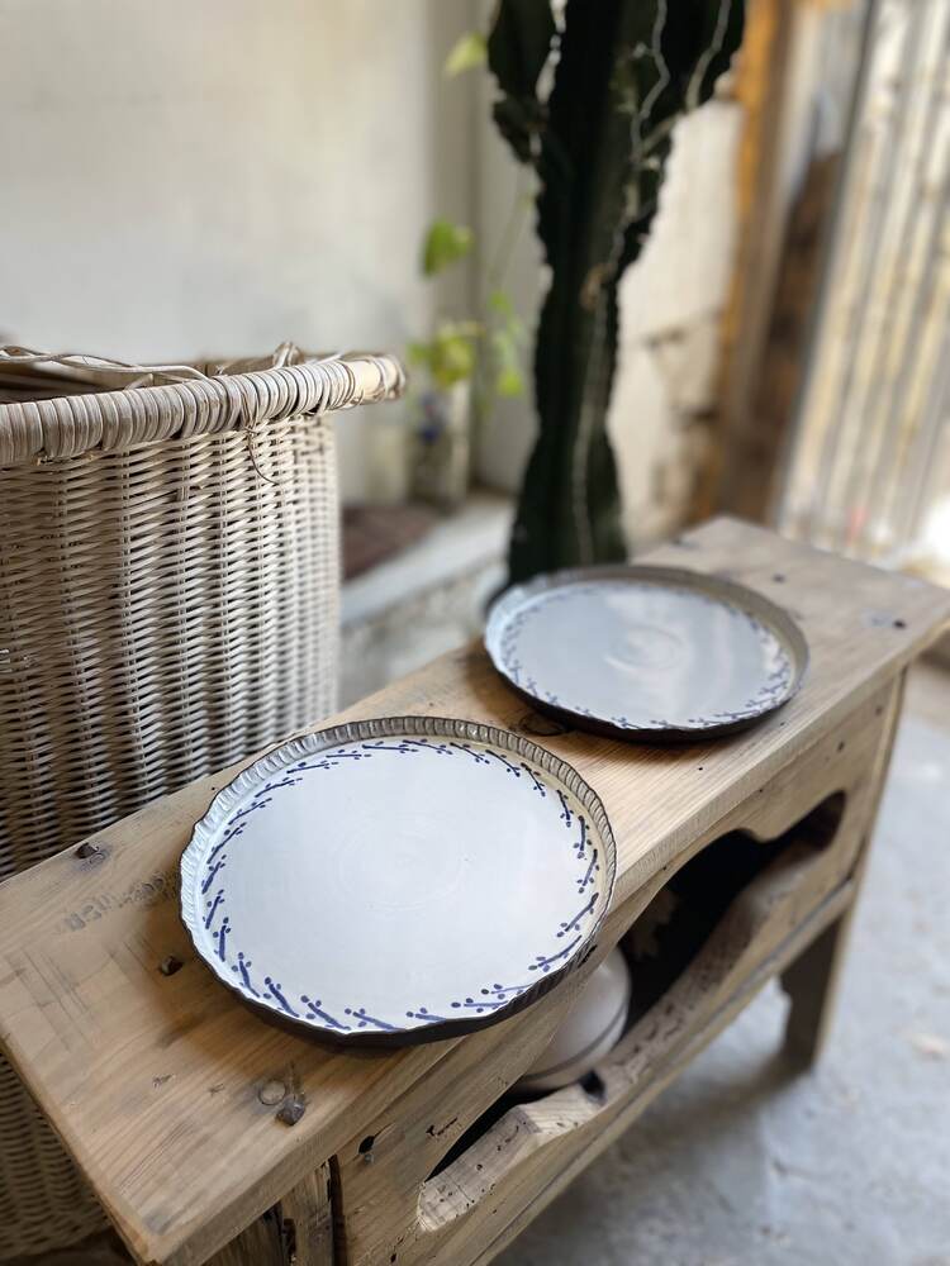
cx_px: 475
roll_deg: -1.3
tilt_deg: -31.5
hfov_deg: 53.1
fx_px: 951
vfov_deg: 67.3
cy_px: 633
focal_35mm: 26
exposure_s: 1/136
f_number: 1.6
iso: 32
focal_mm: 4.2
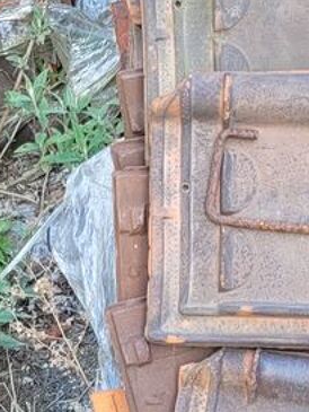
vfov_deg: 19.9
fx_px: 1130
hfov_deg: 15.6
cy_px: 426
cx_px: 116
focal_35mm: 95
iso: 40
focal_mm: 5.4
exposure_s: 1/101
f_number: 1.8
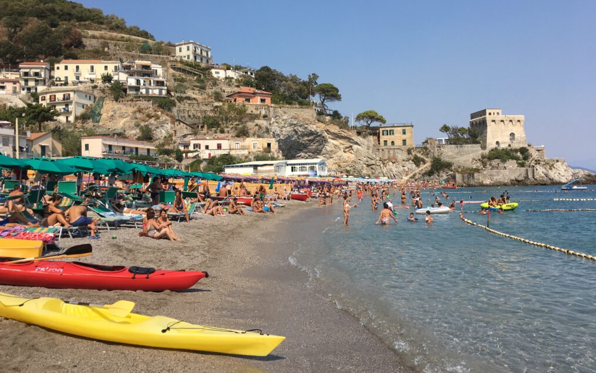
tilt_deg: +2.6
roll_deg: +1.7
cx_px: 296
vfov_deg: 40.5
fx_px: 504
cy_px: 159
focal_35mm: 31
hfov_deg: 61.2
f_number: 2.2
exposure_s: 1/1748
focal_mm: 4.15
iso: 25
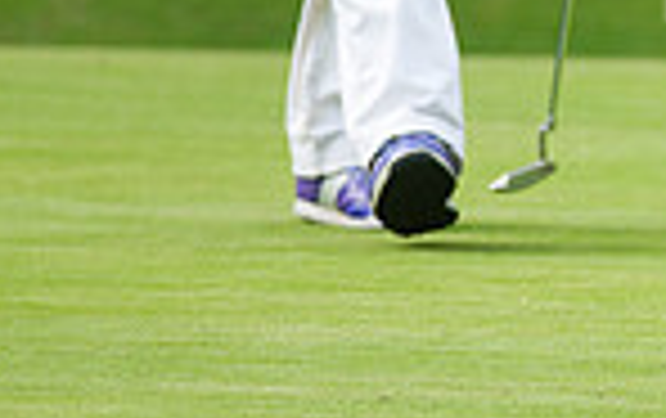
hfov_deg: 1.8
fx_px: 21723
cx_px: 1246
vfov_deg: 1.1
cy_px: -261
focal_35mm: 1195
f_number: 5.6
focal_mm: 300
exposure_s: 1/1000
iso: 400
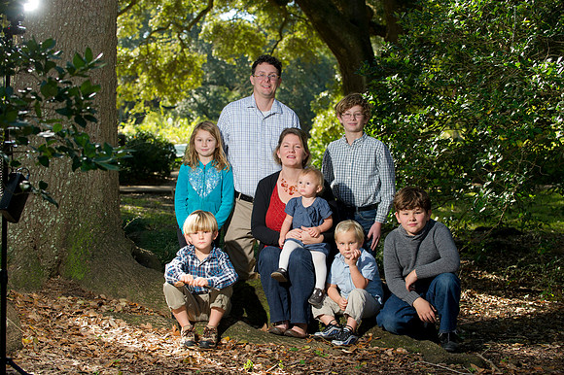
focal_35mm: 82
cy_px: 188
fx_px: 1284
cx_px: 282
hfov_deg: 24.8
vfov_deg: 16.6
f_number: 4.5
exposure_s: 1/200
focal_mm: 82
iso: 320
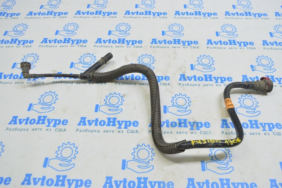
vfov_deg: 41.6
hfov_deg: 59.5
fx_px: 247
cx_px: 141
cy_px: 94
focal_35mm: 32
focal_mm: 21
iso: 400
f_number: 5.6
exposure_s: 1/20
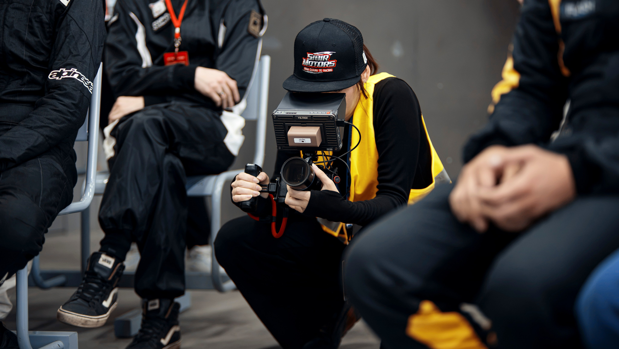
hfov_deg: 23.9
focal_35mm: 89
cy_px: 150
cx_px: 310
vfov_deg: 13.6
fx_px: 1462
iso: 250
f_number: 1.8
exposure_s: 1/320
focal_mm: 85
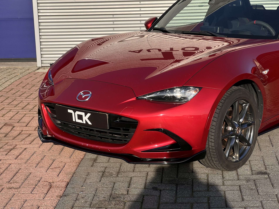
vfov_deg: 19.1
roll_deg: +1.9
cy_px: 104
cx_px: 140
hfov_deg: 25.3
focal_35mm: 77
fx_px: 621
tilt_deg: -11.2
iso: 32
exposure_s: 1/384
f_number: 2.8
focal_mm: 9
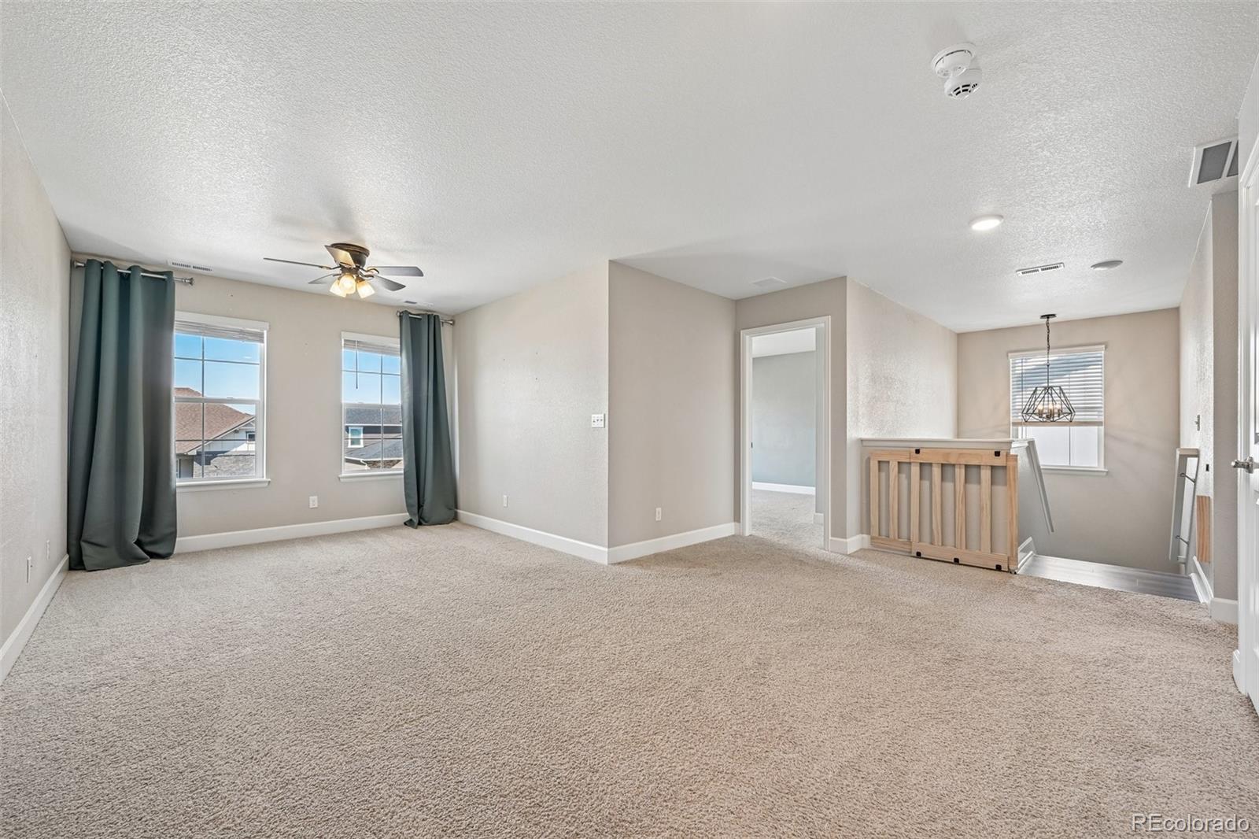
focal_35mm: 14
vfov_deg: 81.2
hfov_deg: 104.3
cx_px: 630
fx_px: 489
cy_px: 420
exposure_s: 1/15
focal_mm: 14
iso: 180
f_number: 10
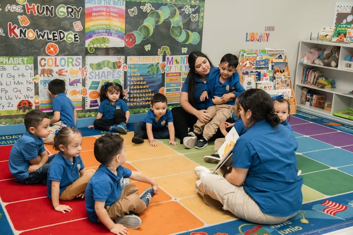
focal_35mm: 44
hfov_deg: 45.0
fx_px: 426
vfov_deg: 30.8
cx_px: 176
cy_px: 118
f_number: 2.8
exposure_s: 1/250
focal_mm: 29
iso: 1250
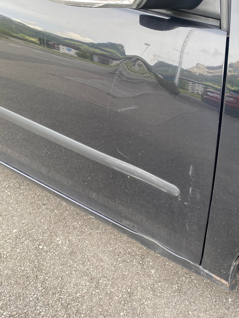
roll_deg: +3.7
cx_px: 185
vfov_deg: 52.6
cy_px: 159
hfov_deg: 39.4
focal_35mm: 35
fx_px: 322
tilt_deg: -37.8
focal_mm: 4.25
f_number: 1.8
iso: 40
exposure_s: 1/122
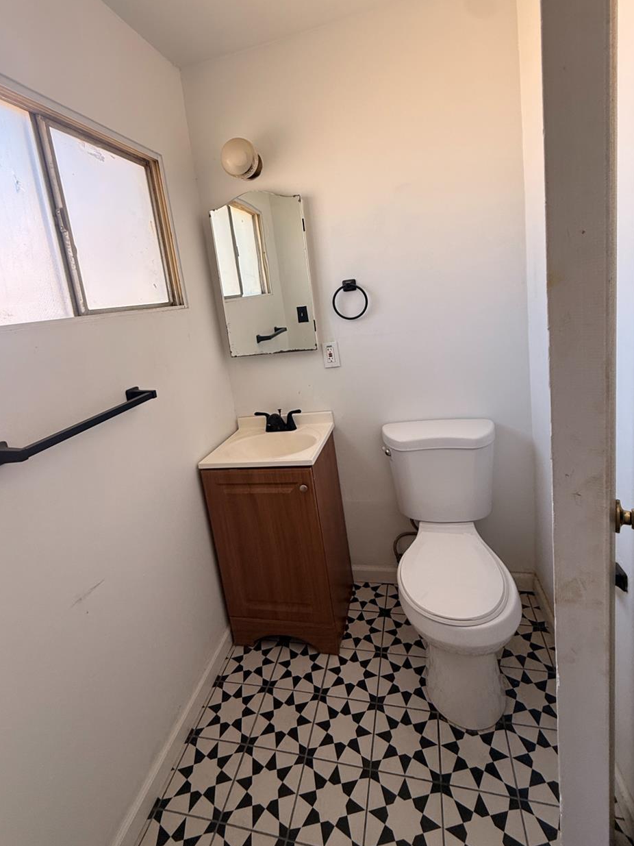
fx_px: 415
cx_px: 304
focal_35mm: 17
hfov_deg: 74.7
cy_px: 367
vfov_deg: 90.5
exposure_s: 1/99
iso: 100
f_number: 2.2
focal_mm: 2.22
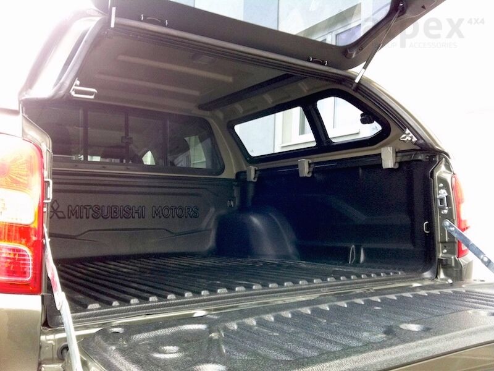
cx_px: 247
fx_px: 499
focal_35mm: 35
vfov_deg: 40.7
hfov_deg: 52.6
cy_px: 186
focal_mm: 3.85
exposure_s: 1/120
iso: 125
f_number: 2.8
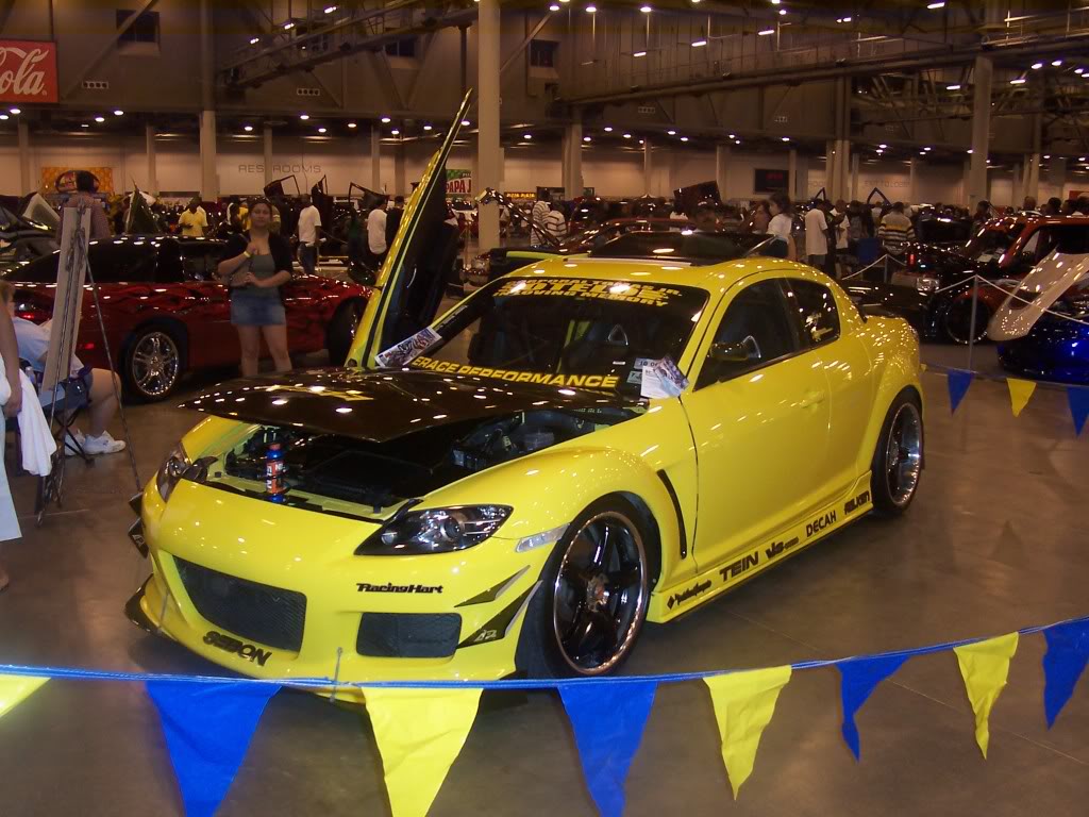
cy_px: 408
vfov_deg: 38.7
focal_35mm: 37
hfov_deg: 50.1
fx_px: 1164
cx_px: 544
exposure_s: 1/60
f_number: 2.8
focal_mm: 5.6
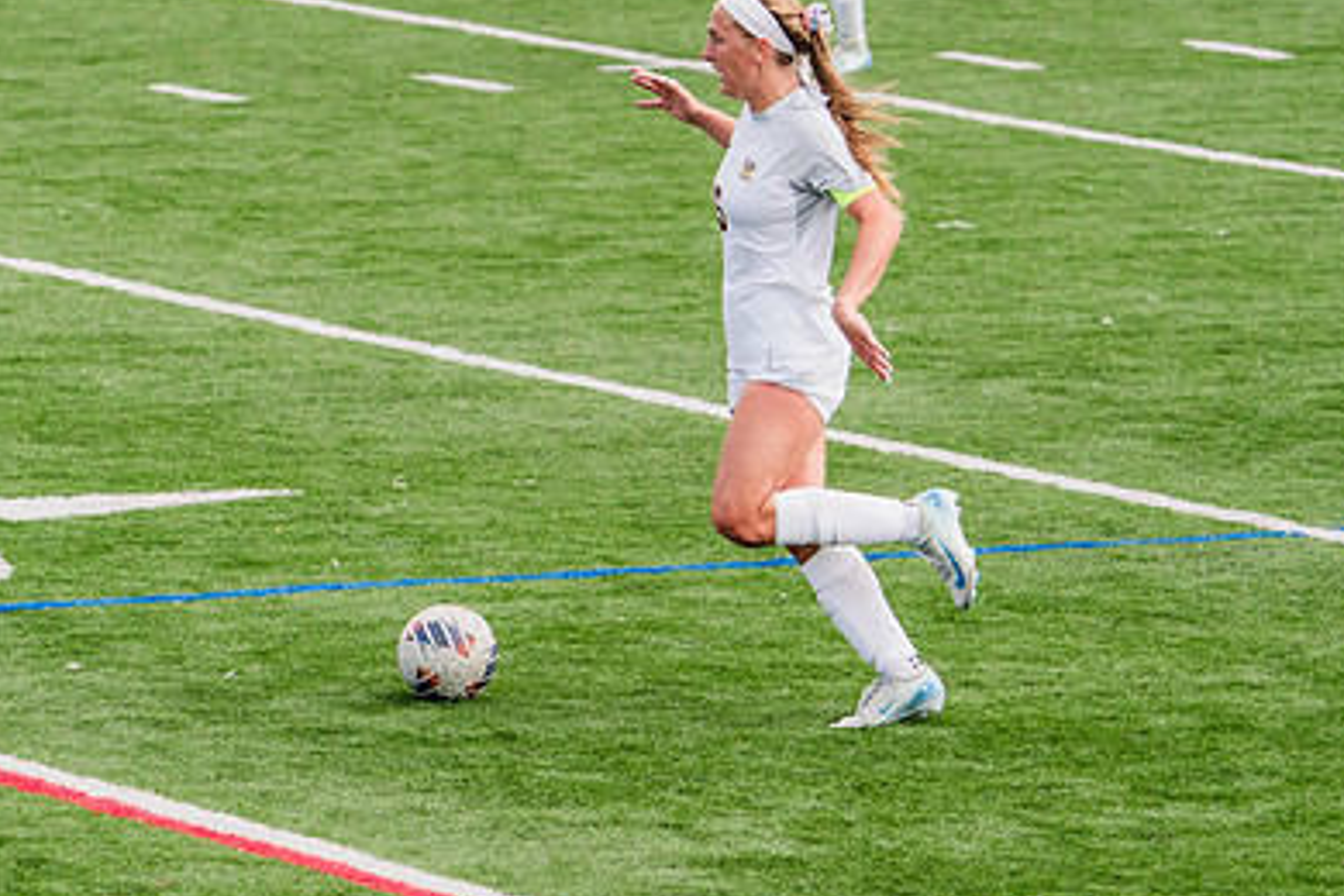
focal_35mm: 427
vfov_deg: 3.2
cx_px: 559
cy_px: 358
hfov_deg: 4.8
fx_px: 15940
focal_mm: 250
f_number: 5.6
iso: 640
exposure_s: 1/1600
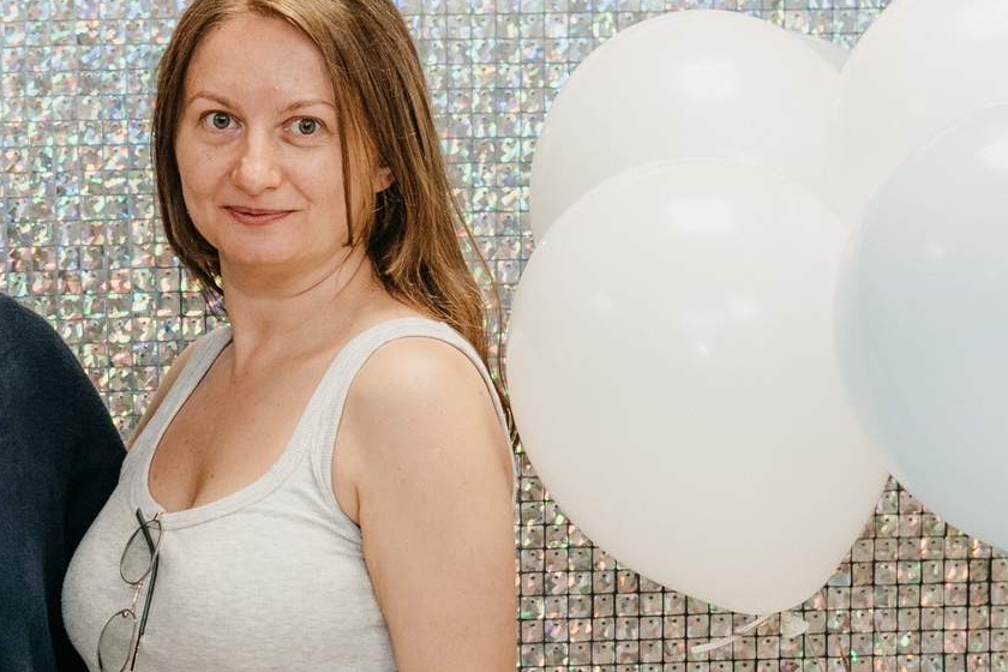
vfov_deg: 9.9
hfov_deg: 14.7
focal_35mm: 139
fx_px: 3892
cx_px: 285
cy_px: 468
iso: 400
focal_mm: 40
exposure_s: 1/160
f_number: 4
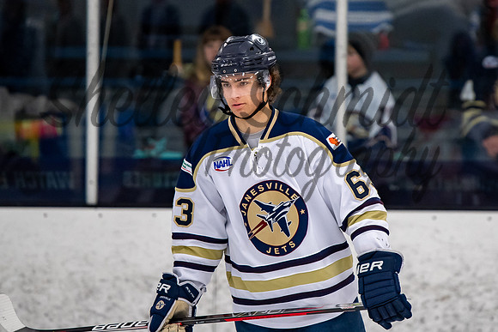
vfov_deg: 3.4
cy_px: 116
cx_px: 277
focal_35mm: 401
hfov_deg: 5.1
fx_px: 5545
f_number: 3.2
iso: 800
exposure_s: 1/800
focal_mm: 200
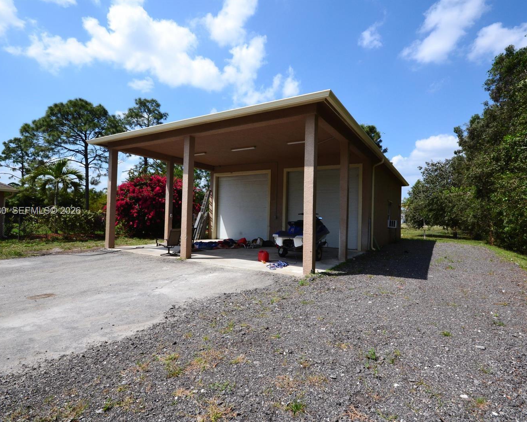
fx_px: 265
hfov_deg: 89.6
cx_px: 275
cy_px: 211
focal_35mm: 17
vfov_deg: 77.0
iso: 400
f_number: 11
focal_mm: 10
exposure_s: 1/500
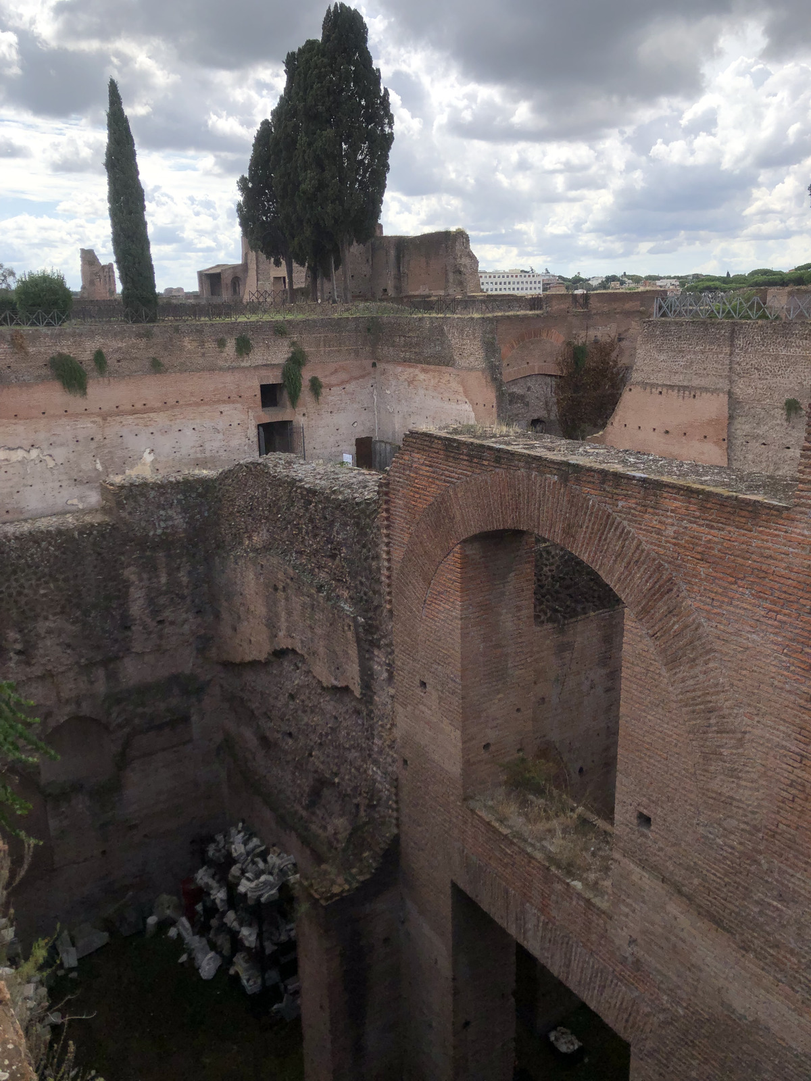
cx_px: 406
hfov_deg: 49.7
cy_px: 540
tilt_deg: -16.2
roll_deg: +2.0
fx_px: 875
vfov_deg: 63.4
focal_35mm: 28
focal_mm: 4
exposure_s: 1/3247
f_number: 1.8
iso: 20
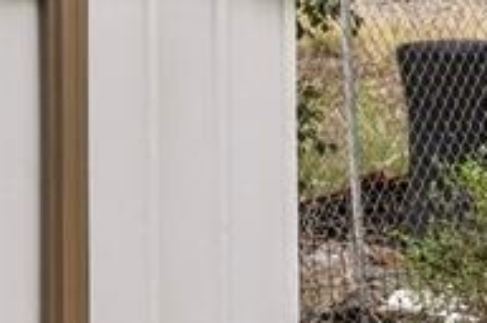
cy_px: 212
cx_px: -709
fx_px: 3727
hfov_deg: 7.0
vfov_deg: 5.0
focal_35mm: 276
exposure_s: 1/800
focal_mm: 52
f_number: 11
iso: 800
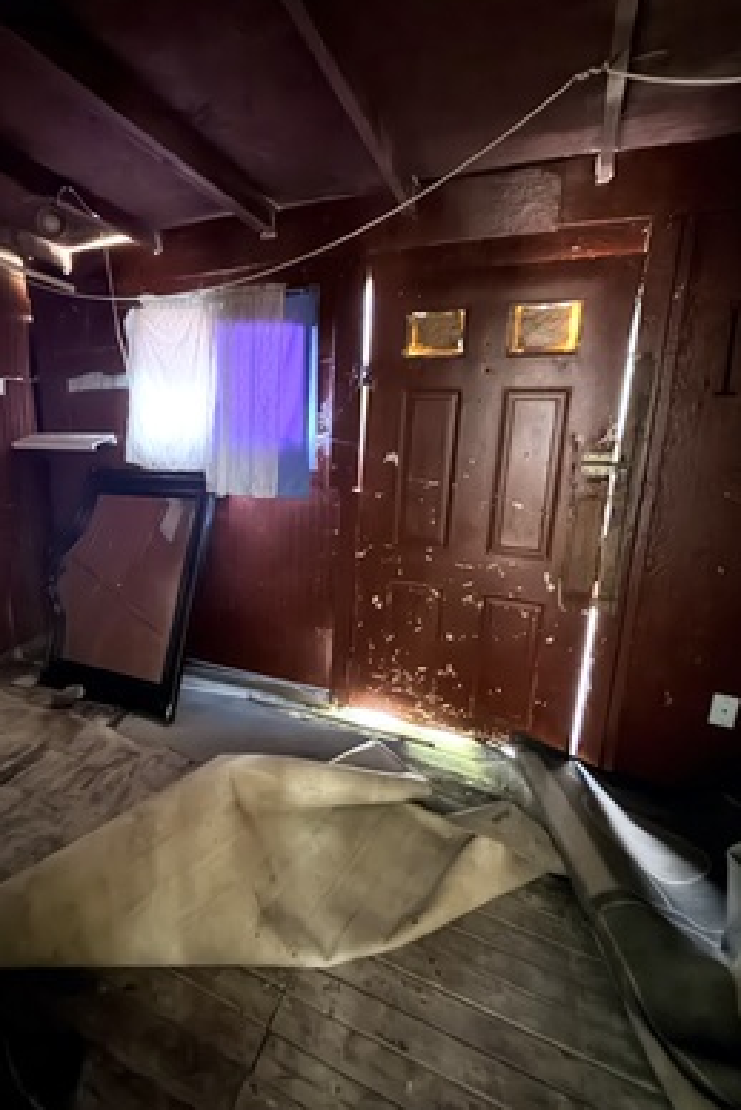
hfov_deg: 65.8
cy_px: 529
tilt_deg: -9.2
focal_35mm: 18
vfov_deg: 89.9
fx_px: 555
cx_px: 252
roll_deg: -0.1
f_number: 2.2
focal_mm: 2.22
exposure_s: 1/4
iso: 4000
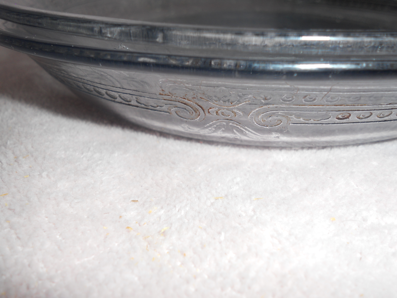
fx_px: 367
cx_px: 198
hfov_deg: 56.8
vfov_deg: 44.2
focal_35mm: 32
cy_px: 149
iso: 80
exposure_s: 1/25
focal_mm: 5.8
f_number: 8.8
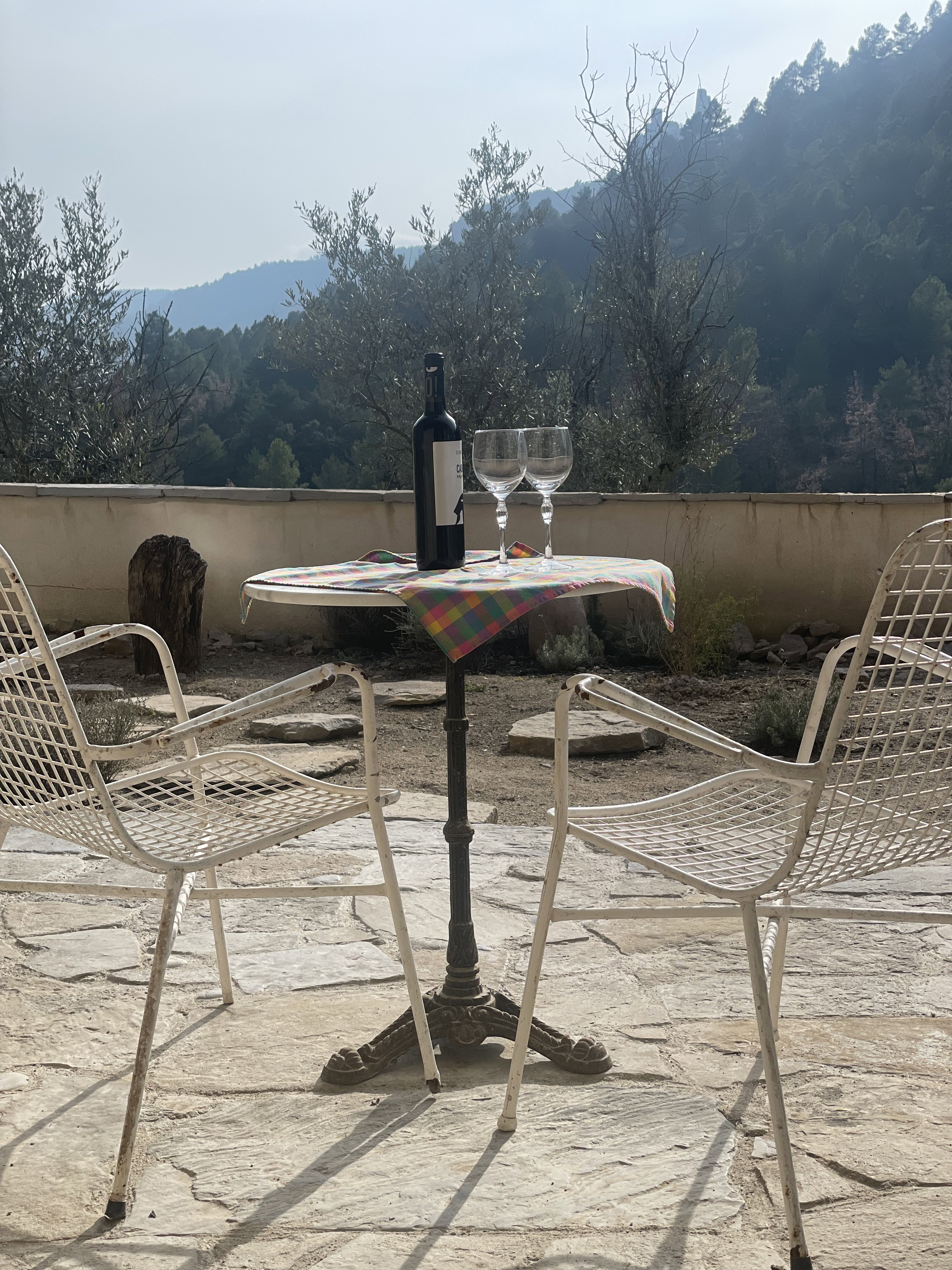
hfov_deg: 28.0
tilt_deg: -8.1
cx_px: 476
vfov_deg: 36.8
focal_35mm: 52
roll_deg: +1.1
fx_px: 1907
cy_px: 635
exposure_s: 1/1996
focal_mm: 6
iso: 32
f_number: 2
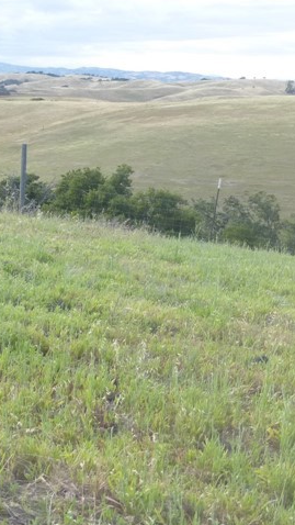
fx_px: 778
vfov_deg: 37.1
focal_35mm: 56
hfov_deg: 18.2
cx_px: -190
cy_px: 211
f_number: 4
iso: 100
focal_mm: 4.3
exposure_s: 1/200
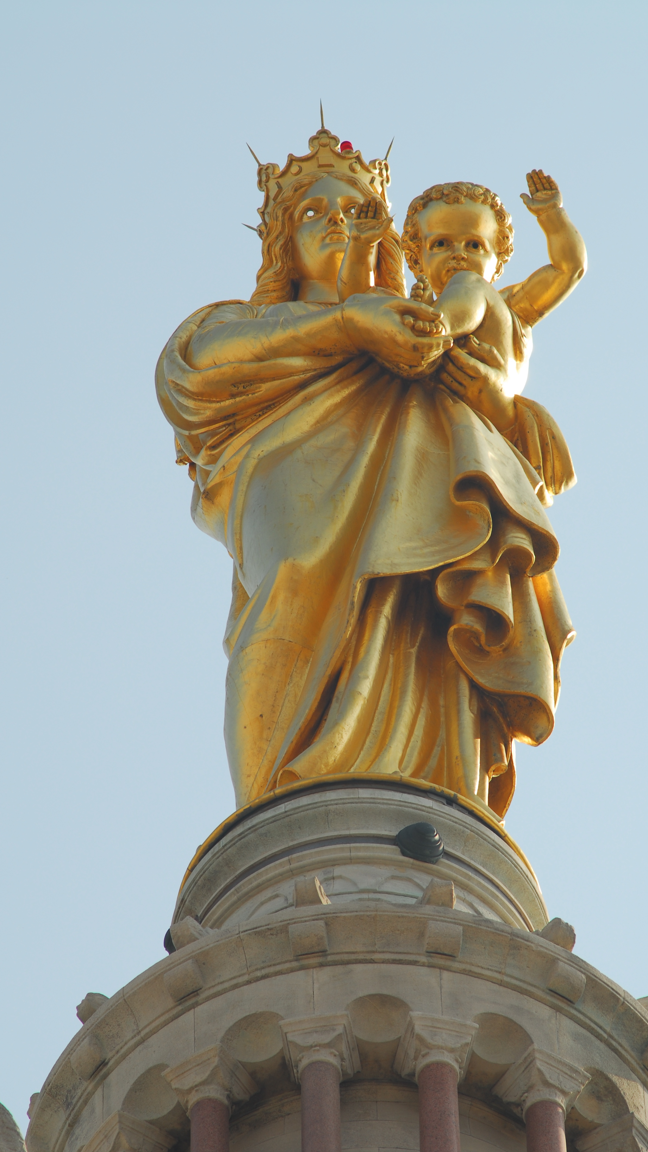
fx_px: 9621
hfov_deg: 3.9
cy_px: 576
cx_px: 314
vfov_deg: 6.9
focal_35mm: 315
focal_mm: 200
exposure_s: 1/320
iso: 100
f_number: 8
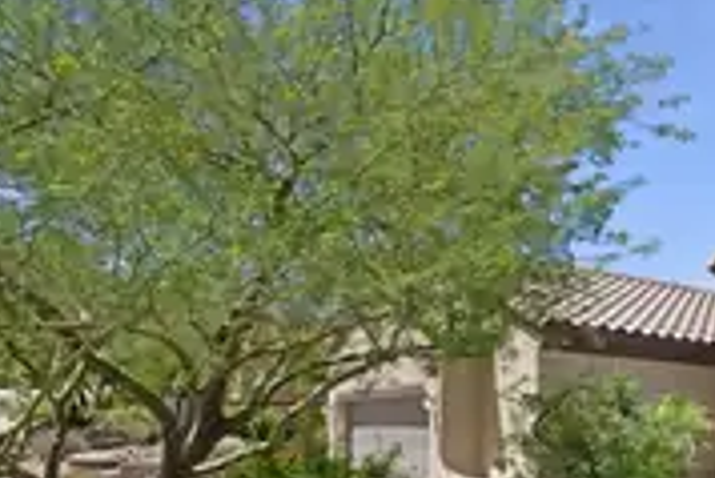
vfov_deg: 34.9
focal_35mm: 36
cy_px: 428
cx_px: 755
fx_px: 716
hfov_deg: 43.3
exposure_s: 1/800
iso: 500
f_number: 10
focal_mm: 16
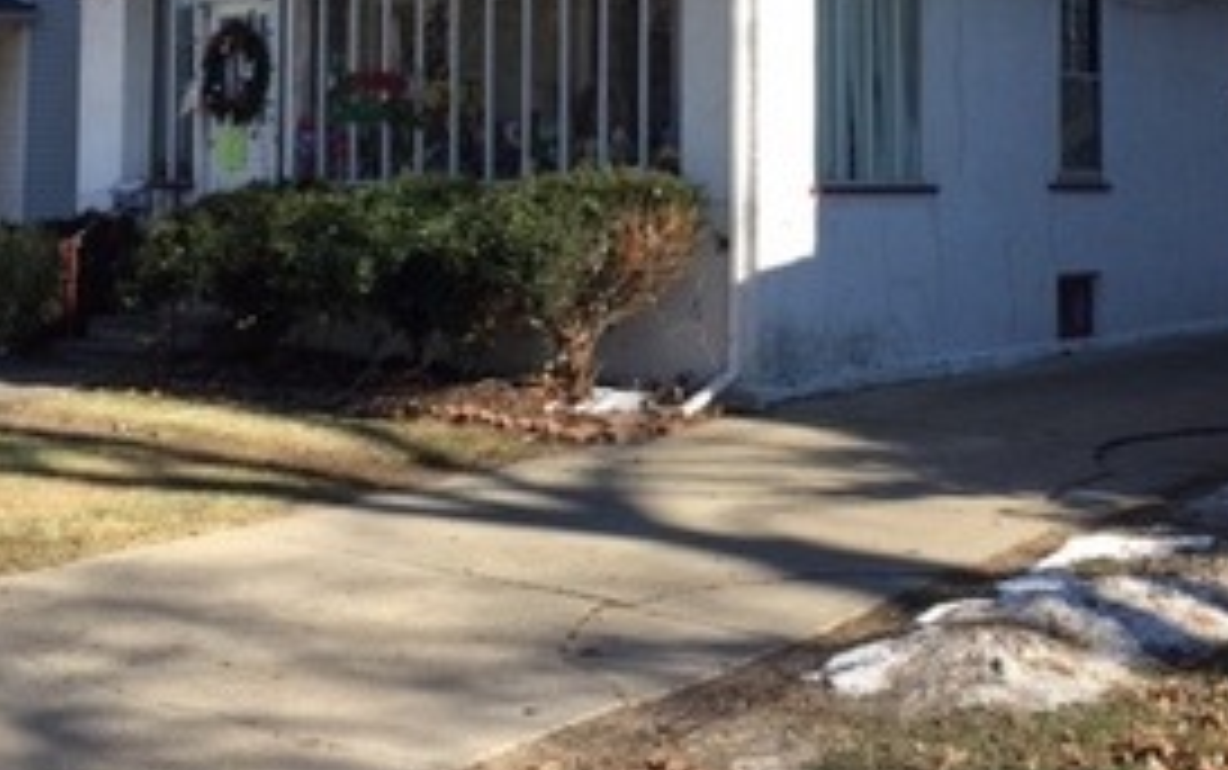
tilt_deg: +3.8
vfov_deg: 23.5
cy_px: 117
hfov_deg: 37.4
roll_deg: -1.3
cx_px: 729
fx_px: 1808
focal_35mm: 54
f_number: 2.2
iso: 32
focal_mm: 4.15
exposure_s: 1/879
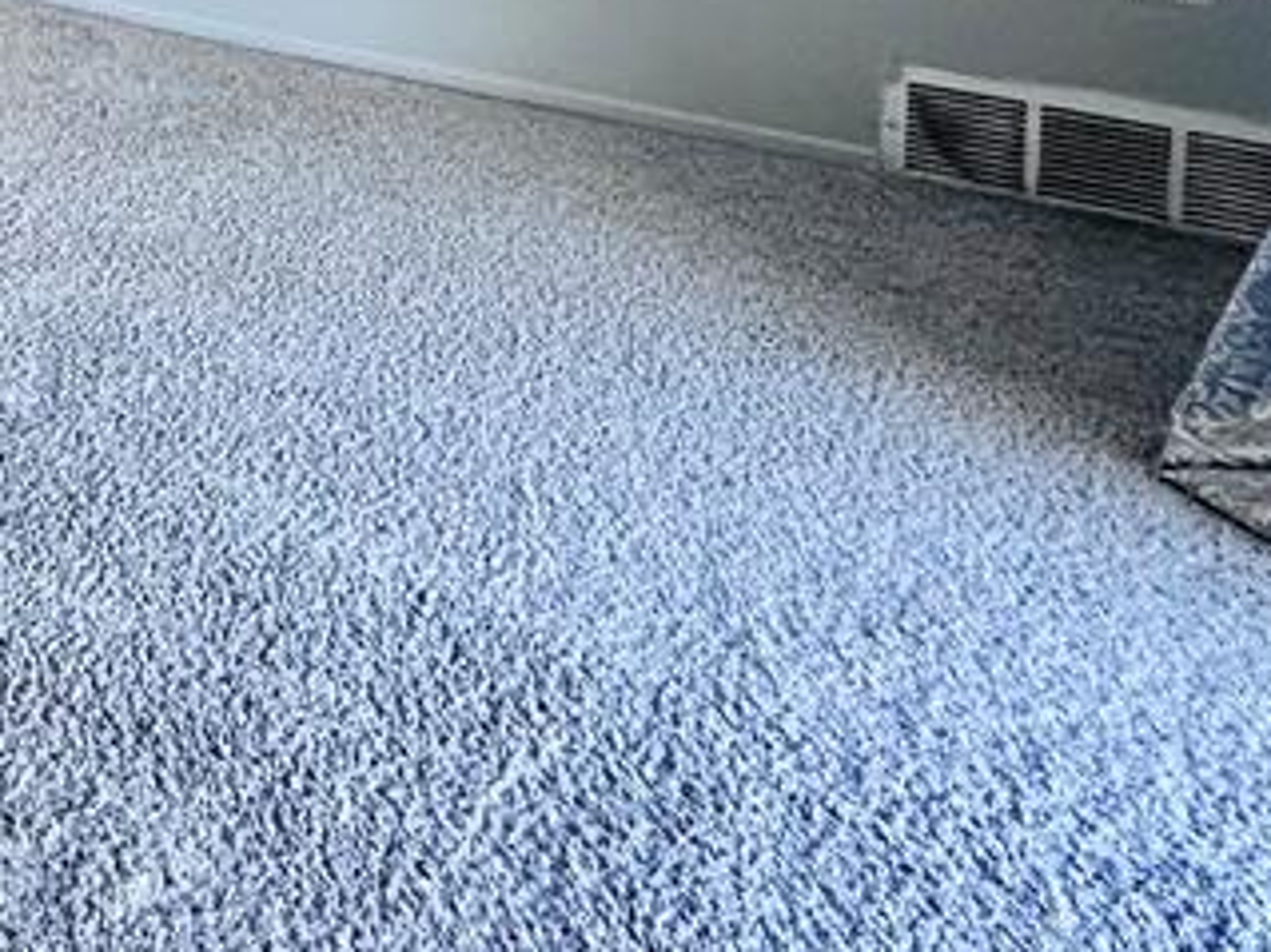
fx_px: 1652
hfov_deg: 31.9
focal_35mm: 45
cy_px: -347
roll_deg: +1.4
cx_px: -390
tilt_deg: -5.0
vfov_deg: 26.3
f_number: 2.2
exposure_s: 1/120
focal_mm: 2.22
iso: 200
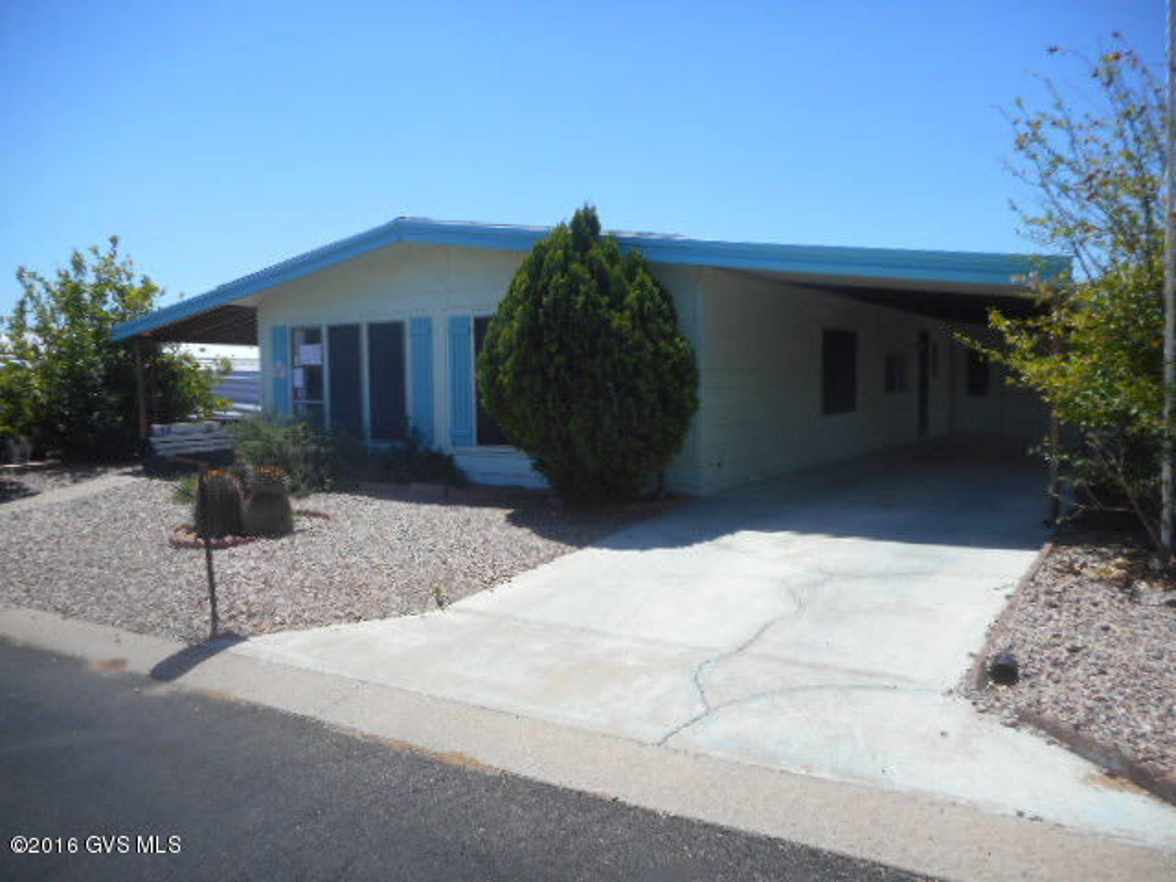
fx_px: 849
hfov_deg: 69.4
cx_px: 588
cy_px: 441
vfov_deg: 54.9
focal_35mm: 25
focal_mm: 4.5
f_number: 3.7
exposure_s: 1/640
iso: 80
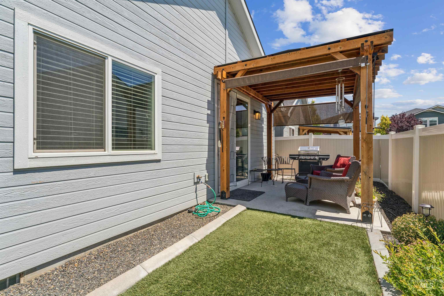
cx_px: 222
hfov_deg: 92.9
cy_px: 148
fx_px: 211
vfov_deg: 70.1
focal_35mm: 17
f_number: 13
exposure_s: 1/250
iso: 400
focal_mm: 17.1
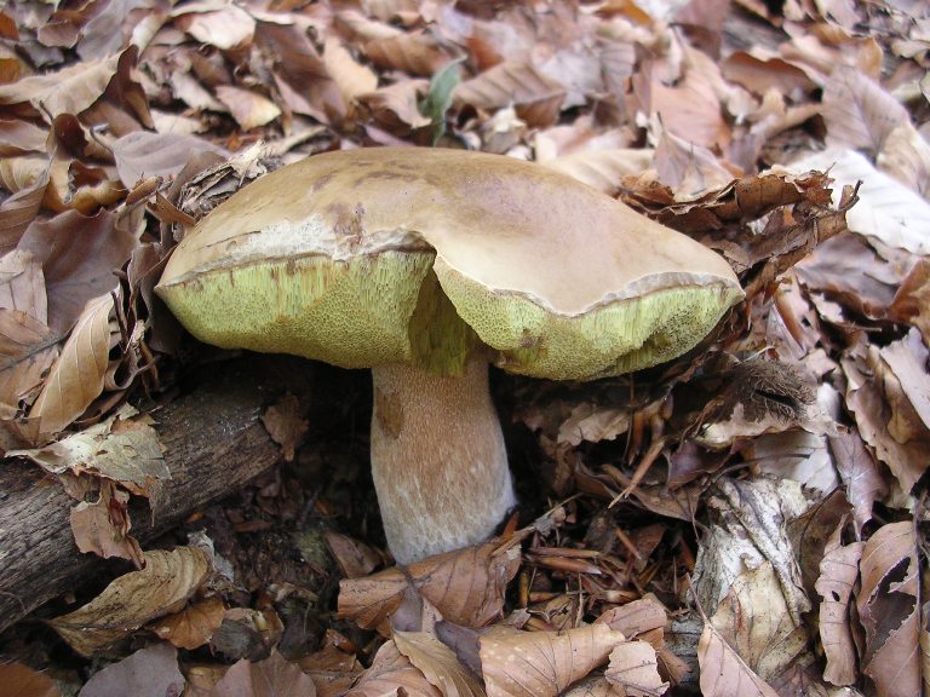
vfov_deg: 37.7
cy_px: 348
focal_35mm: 38
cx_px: 465
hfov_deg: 49.0
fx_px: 1021
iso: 172
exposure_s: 1/4.1
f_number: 2.8
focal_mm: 5.8
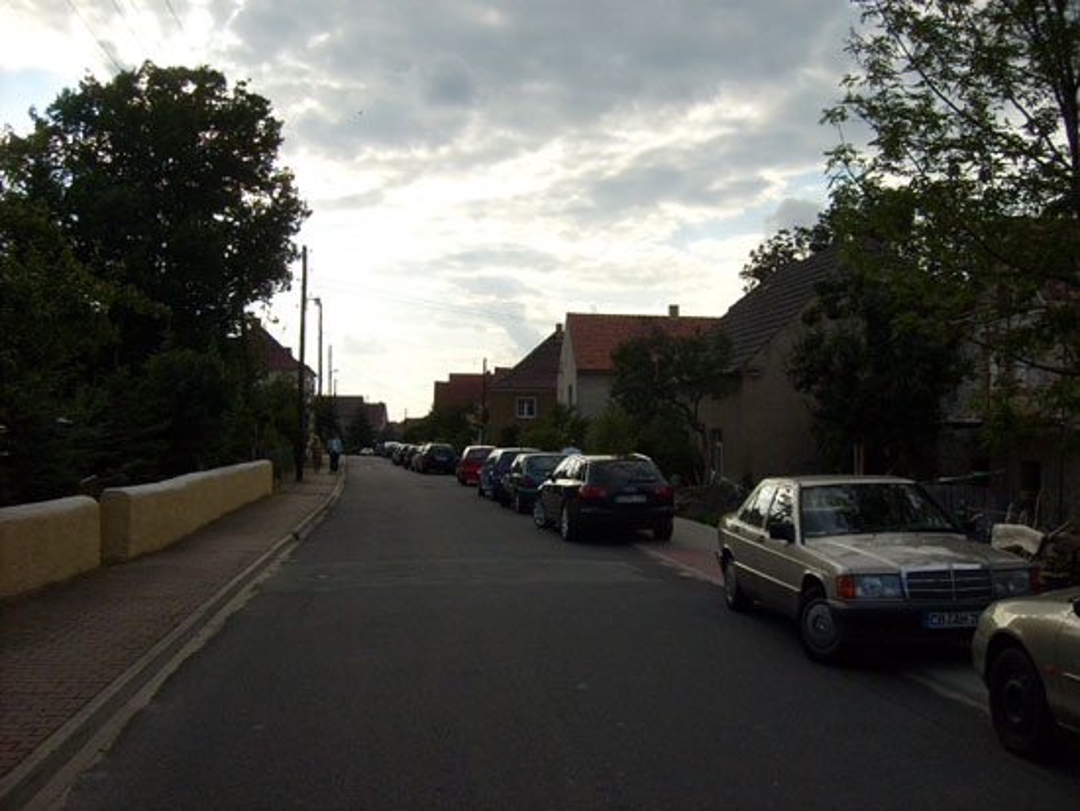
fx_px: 1092
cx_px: 540
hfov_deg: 52.6
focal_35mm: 35
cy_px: 406
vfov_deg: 40.7
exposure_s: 1/350
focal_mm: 5.8
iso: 80
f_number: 7.1
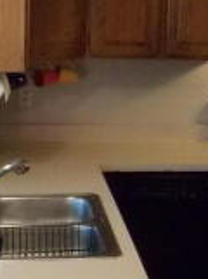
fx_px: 885
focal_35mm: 110
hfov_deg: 13.4
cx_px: 120
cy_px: 95
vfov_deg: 17.9
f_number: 3.1
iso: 400
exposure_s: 1/60
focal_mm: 4
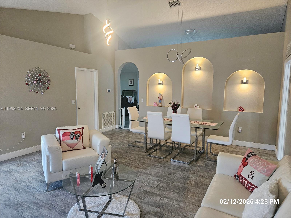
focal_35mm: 23
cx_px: 146
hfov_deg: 73.9
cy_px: 109
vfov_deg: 58.9
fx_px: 193
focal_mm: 5.4
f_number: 1.8
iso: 640
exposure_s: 1/120
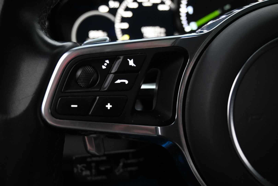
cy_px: 93
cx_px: 139
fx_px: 266
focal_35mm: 34
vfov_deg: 38.4
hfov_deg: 55.1
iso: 2800
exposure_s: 1/40
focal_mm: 23
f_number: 4.2
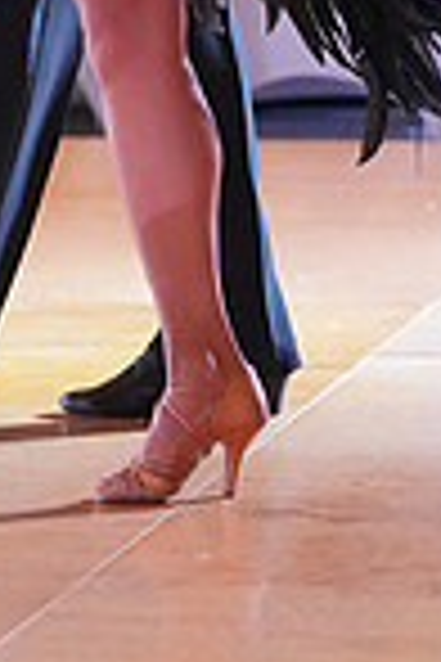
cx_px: 16
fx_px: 12402
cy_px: -297
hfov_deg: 2.0
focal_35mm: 675
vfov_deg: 3.0
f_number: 4
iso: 8000
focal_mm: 171
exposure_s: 1/400
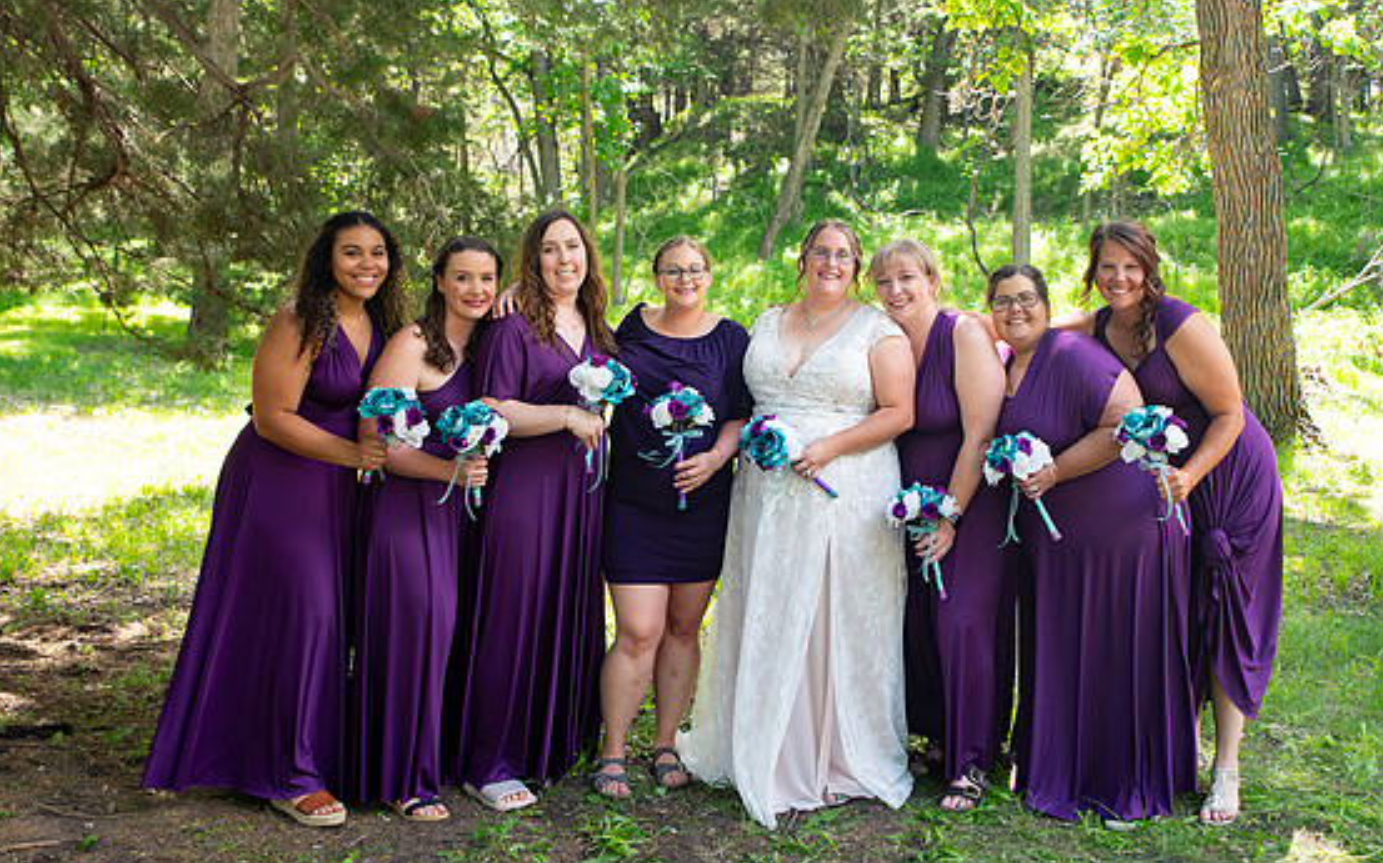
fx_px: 1432
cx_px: 803
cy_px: 366
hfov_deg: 51.3
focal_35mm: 38
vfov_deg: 33.5
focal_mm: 32
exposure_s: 1/125
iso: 250
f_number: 5
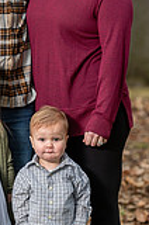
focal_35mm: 423
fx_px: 2637
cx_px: 14
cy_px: 53
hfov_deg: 3.2
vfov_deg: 4.9
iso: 200
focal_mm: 150
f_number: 4
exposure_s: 1/125
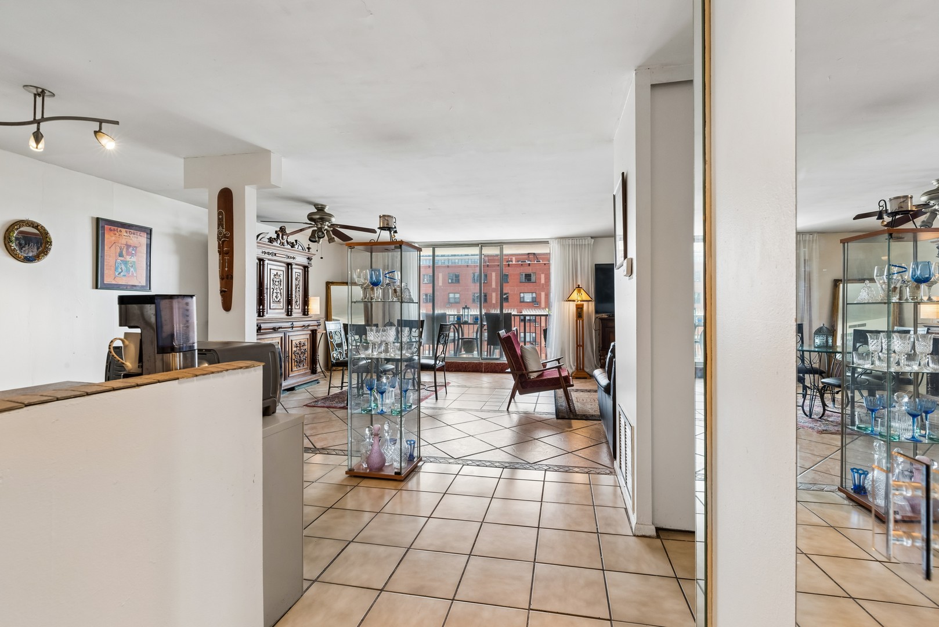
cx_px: 470
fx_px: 391
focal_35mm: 15
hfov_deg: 100.4
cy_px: 314
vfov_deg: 77.4
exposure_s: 1/20
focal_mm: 15
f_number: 11
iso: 400
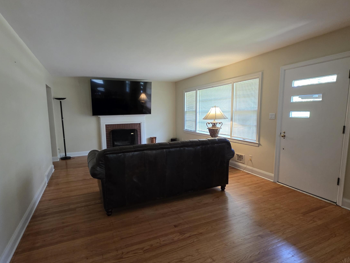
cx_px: 167
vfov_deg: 71.5
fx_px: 182
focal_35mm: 18
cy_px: 138
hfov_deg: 87.7
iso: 500
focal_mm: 2.2
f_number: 1.9
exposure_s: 1/60
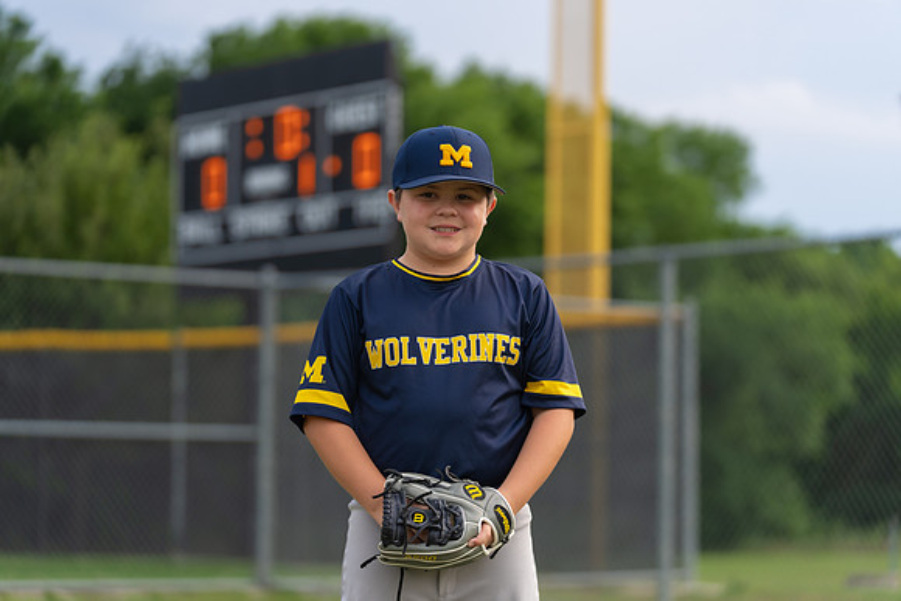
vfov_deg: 12.1
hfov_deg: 18.1
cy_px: 300
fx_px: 2829
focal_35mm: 113
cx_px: 450
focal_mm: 113
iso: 160
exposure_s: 1/320
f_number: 2.8
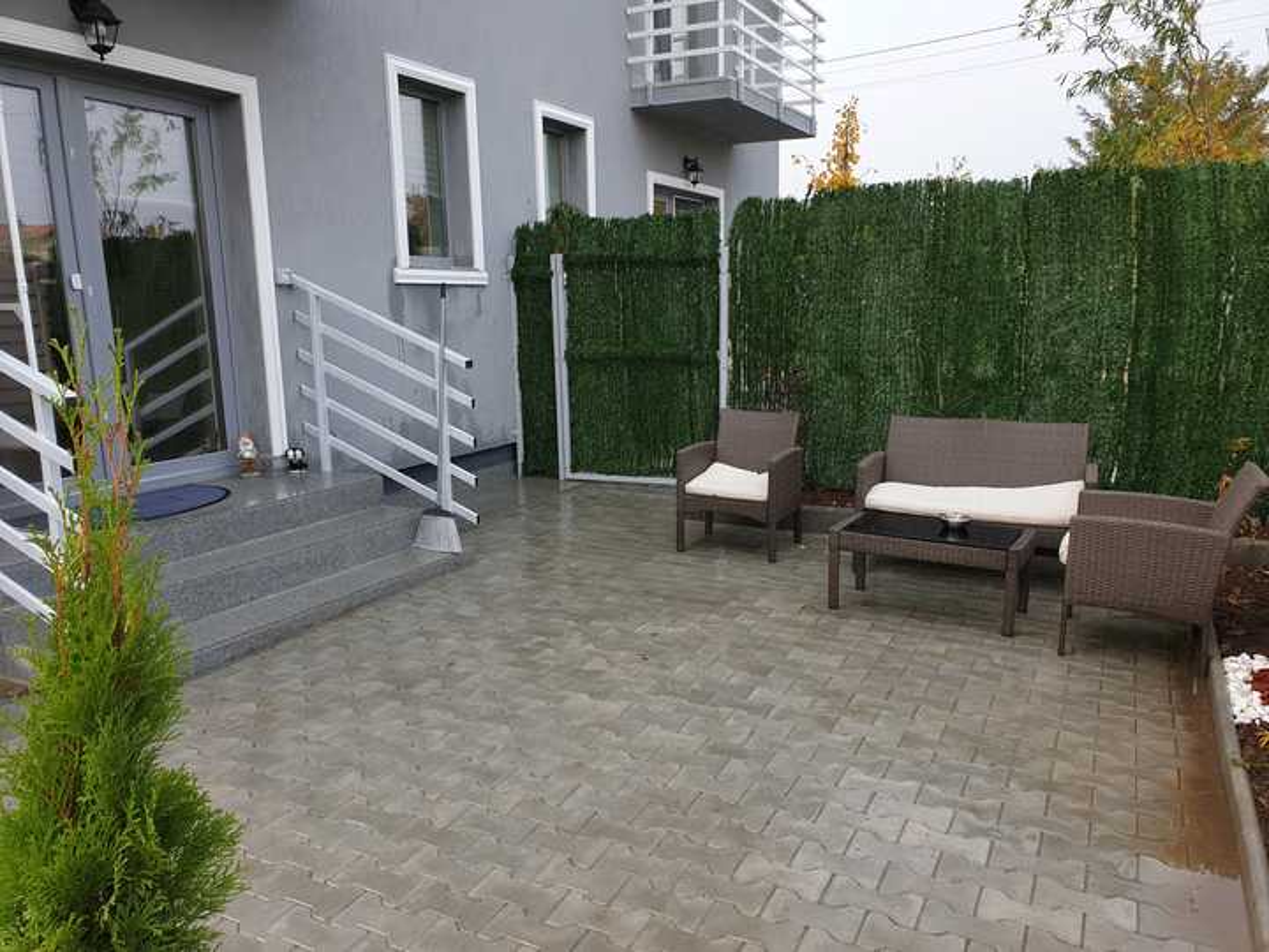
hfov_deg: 67.3
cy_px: 476
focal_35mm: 26
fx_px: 953
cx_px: 634
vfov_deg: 53.1
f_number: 2.4
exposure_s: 1/211
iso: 50
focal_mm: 4.3
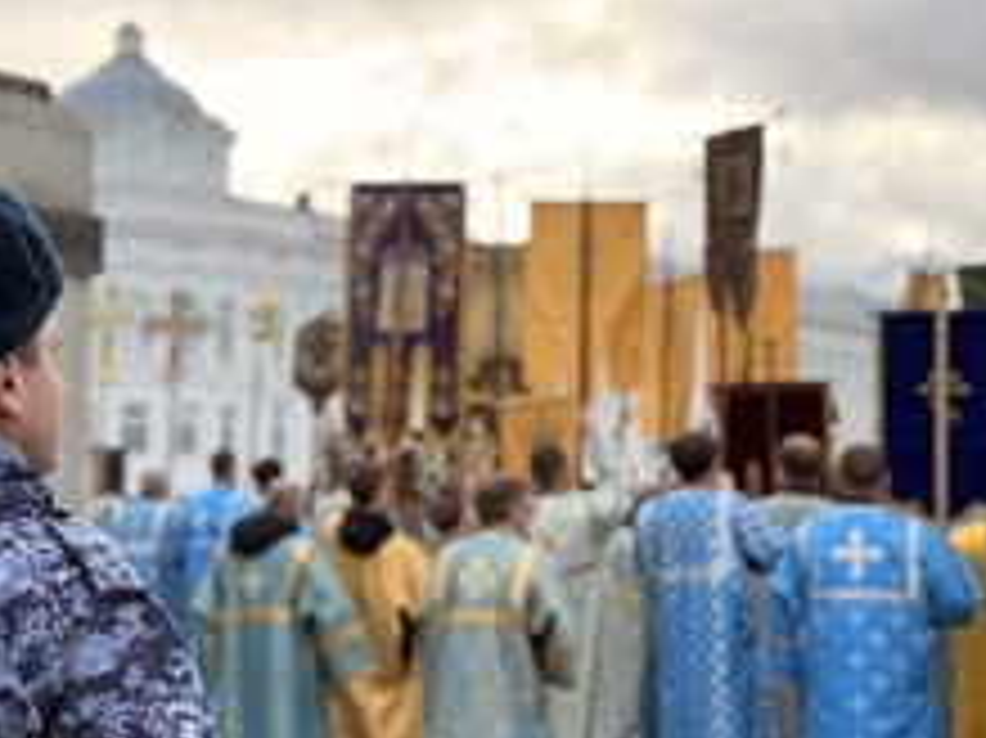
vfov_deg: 20.0
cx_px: 340
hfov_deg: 26.6
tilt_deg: +8.3
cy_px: 212
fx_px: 2078
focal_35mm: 73
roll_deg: +0.1
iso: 100
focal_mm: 6.76
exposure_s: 1/742
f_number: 1.78
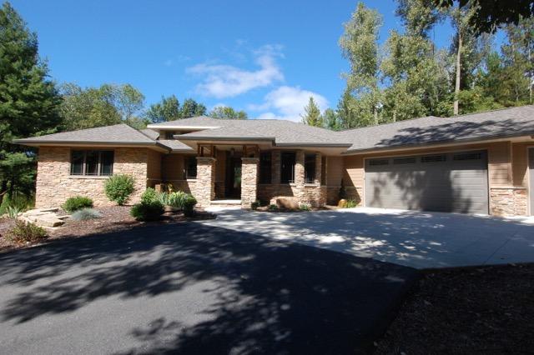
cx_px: 267
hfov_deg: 90.0
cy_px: 178
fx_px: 267
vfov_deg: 67.3
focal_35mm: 18
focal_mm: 12
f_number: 11
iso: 800
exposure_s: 1/500
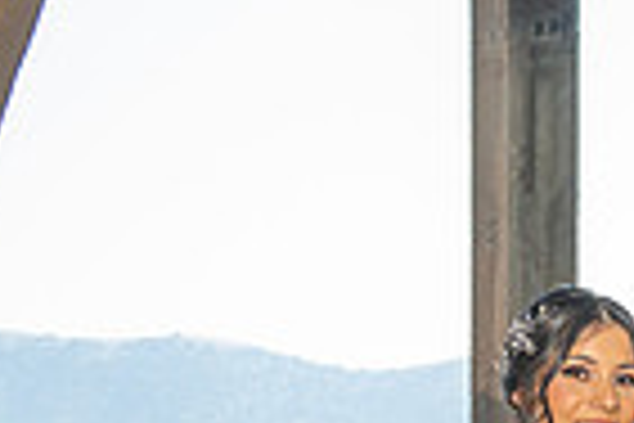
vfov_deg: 8.1
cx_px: 1033
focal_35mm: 161
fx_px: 2835
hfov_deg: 12.0
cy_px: 867
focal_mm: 34
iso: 250
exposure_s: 1/200
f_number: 5.6
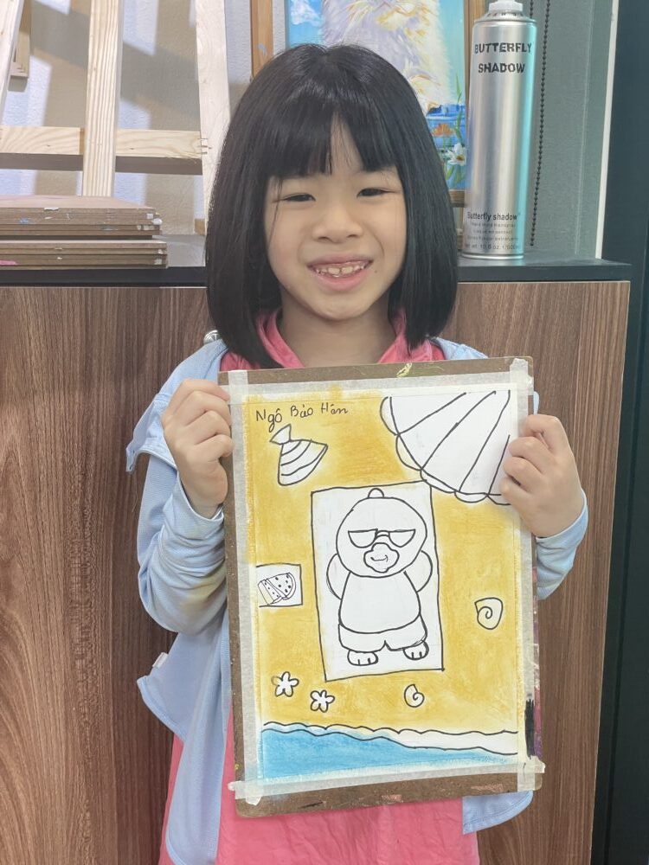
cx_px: 324
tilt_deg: -11.5
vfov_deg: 36.8
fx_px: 1300
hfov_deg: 28.0
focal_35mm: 52
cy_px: 432
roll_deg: -1.4
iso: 200
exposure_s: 1/100
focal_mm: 6
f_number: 2
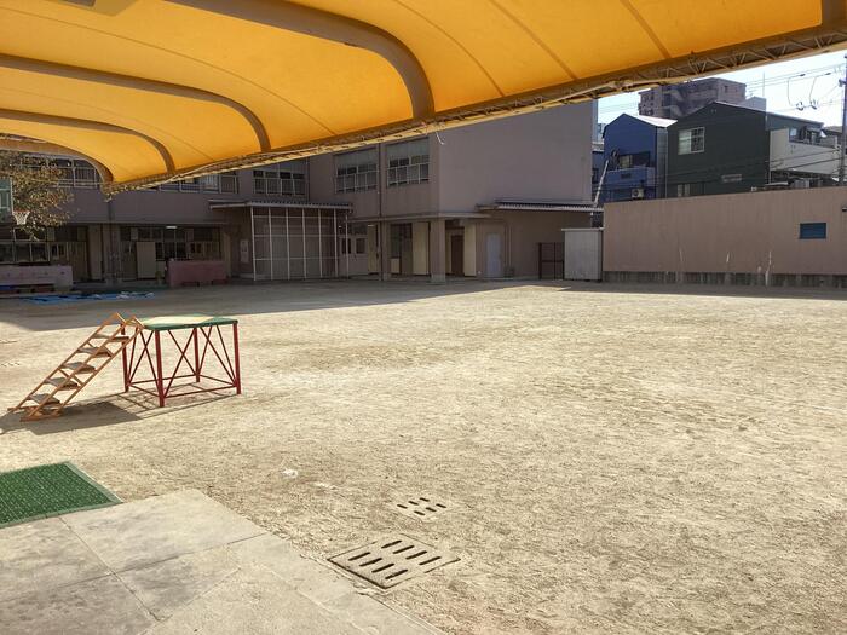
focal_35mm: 31
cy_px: 318
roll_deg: +1.4
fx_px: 759
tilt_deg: -6.3
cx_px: 424
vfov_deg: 45.4
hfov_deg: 58.4
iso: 25
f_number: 2.4
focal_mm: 3.3
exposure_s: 1/1733
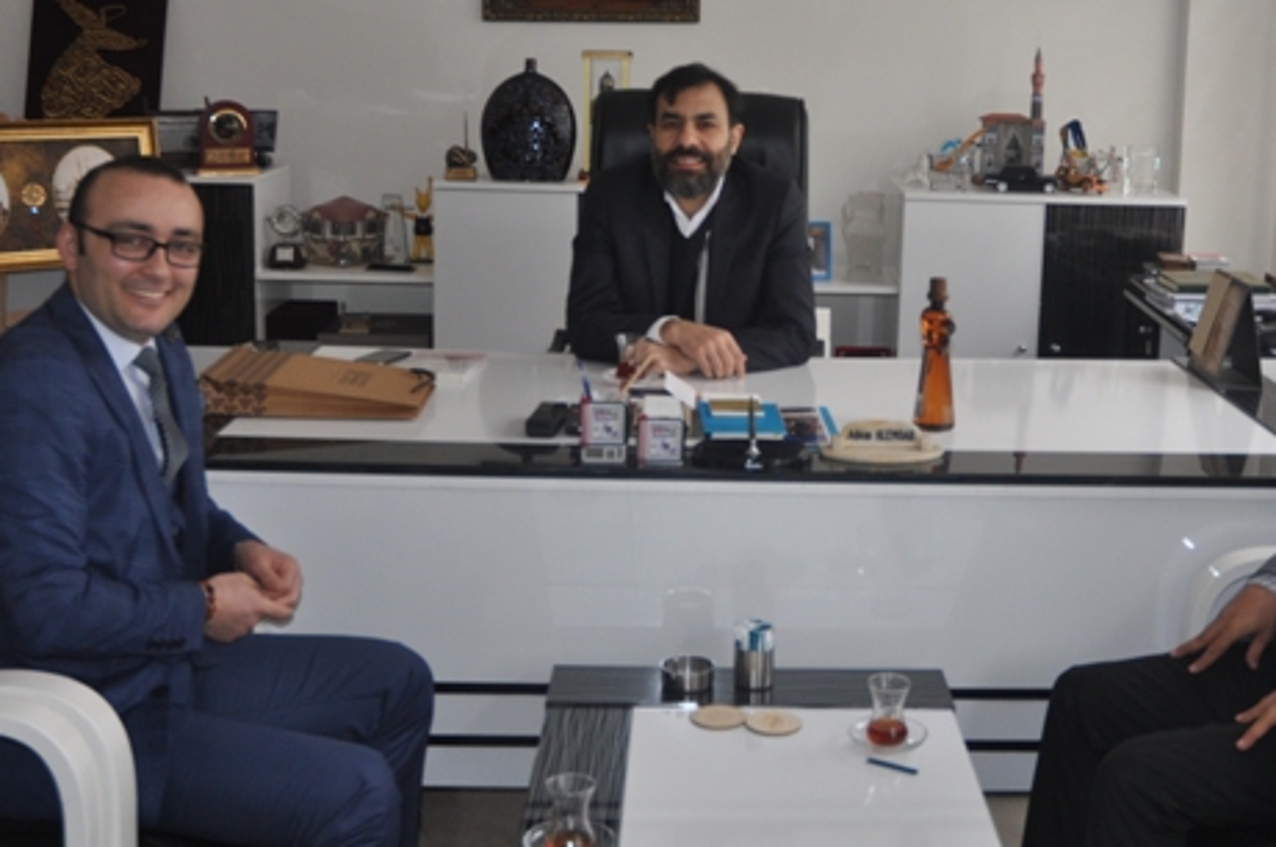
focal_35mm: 50
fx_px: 1770
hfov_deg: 39.5
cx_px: 756
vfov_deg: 26.8
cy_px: 281
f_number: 3.8
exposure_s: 1/125
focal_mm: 24
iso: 560
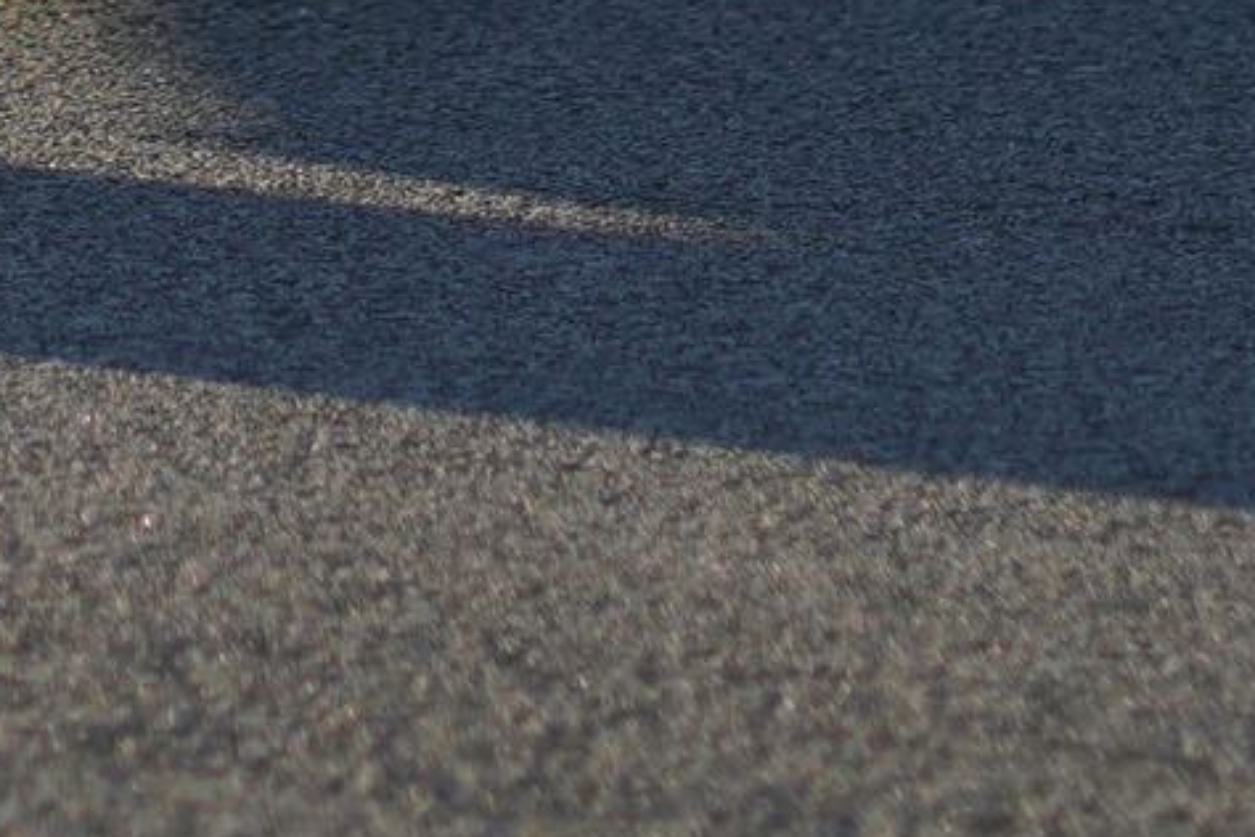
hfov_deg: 3.3
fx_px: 21891
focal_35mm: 628
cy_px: -2029
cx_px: -1075
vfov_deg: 2.2
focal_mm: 85
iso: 100
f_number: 1.8
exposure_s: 1/2500
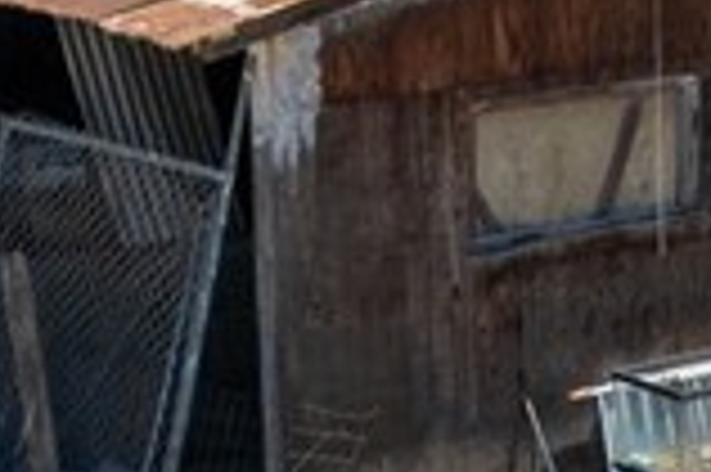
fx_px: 2821
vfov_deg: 9.4
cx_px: 603
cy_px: 643
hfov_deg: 14.3
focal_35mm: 143
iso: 100
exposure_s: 1/2000
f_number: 2.8
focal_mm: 8.38
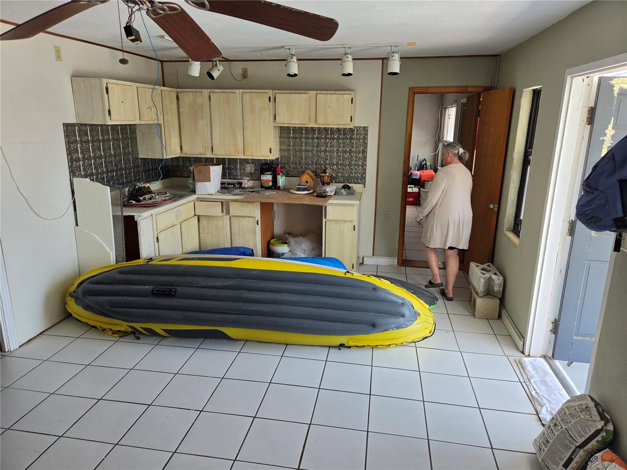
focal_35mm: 23
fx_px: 417
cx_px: 314
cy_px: 235
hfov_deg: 73.9
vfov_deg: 58.9
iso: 64
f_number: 1.8
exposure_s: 1/180
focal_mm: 5.4
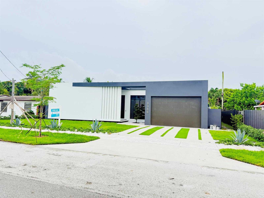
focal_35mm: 24
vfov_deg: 56.8
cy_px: 99
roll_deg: -1.5
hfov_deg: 71.6
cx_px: 132
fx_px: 183
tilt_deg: +4.3
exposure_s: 1/671
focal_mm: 6.76
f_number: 1.78
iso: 80
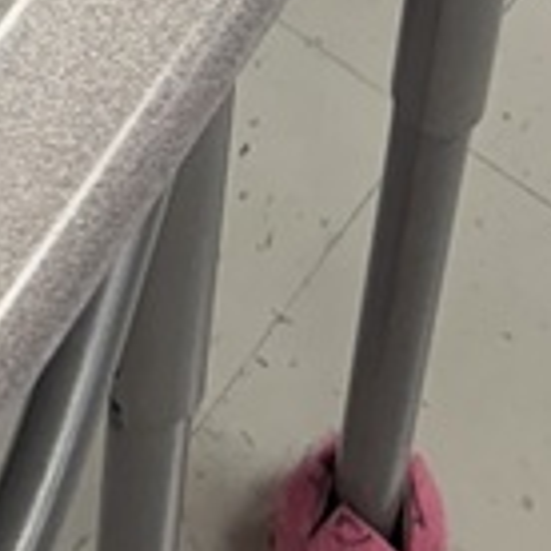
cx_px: -351
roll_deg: +3.5
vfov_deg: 8.8
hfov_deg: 10.6
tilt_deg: -33.3
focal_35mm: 157
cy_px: -1198
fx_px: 2827
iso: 125
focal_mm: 6.76
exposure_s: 1/120
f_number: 1.78
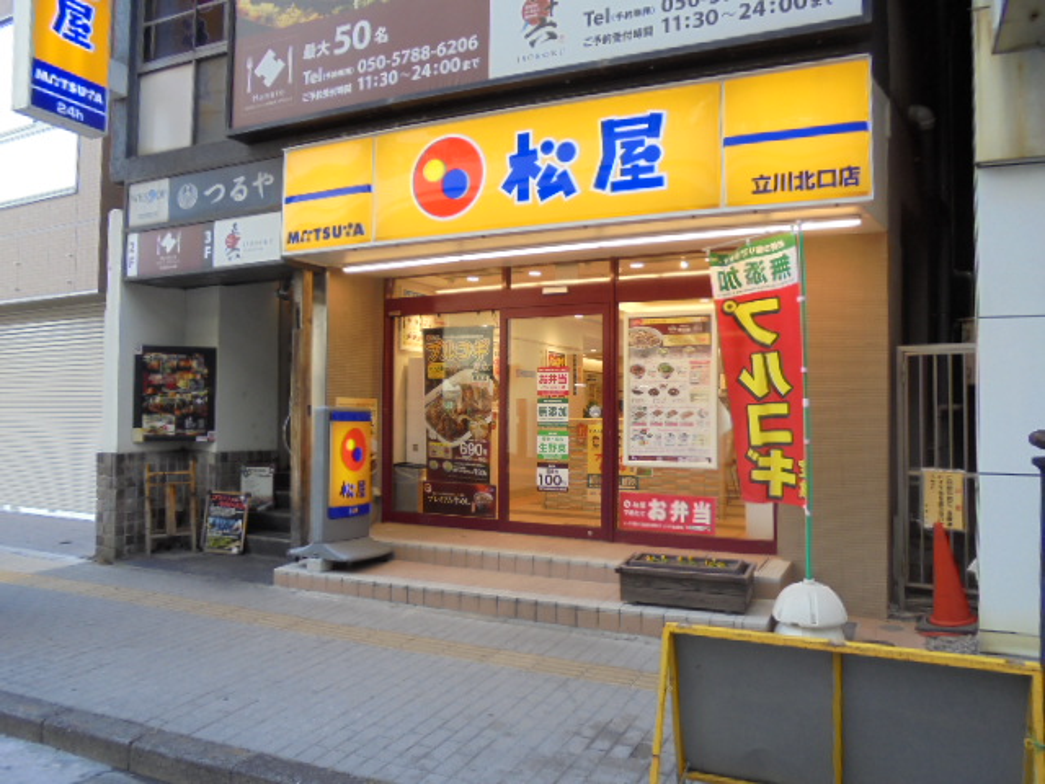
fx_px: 785
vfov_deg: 53.1
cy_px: 392
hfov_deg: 67.3
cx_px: 522
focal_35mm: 26
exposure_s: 1/50
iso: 100
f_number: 3.5
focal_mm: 4.6
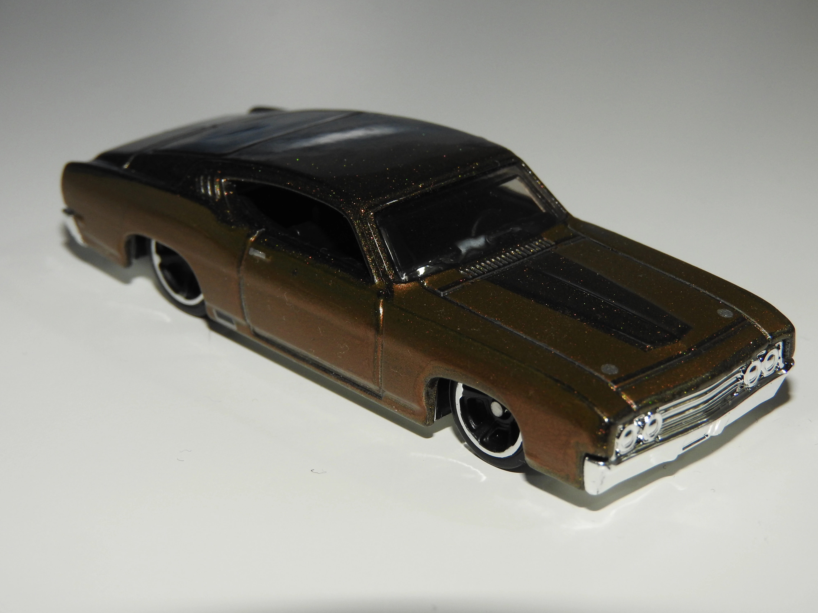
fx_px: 1914
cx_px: 410
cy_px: 306
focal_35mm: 81
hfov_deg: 24.1
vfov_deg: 18.2
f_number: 5
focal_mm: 14.3
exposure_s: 1/60
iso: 200
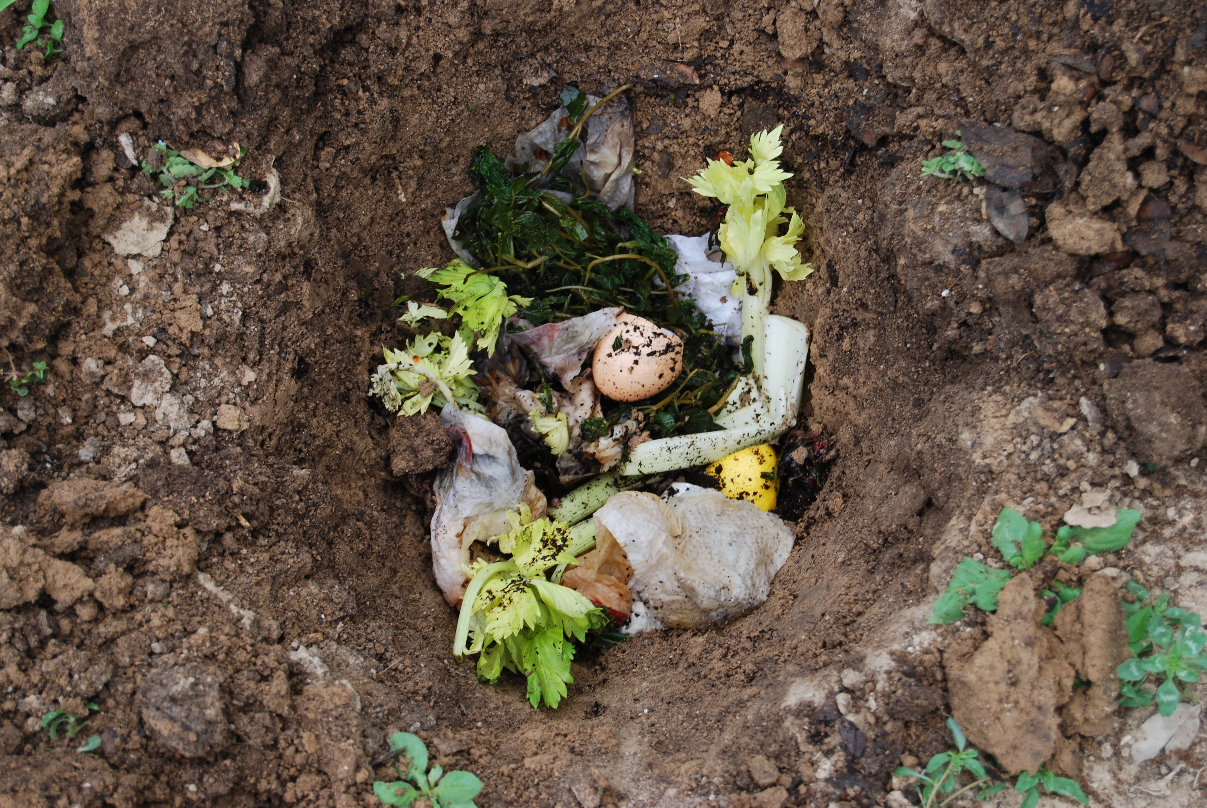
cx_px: 604
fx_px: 2769
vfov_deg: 16.6
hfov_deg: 24.6
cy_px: 404
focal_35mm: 82
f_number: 5.6
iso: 110
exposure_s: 1/125
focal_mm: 55
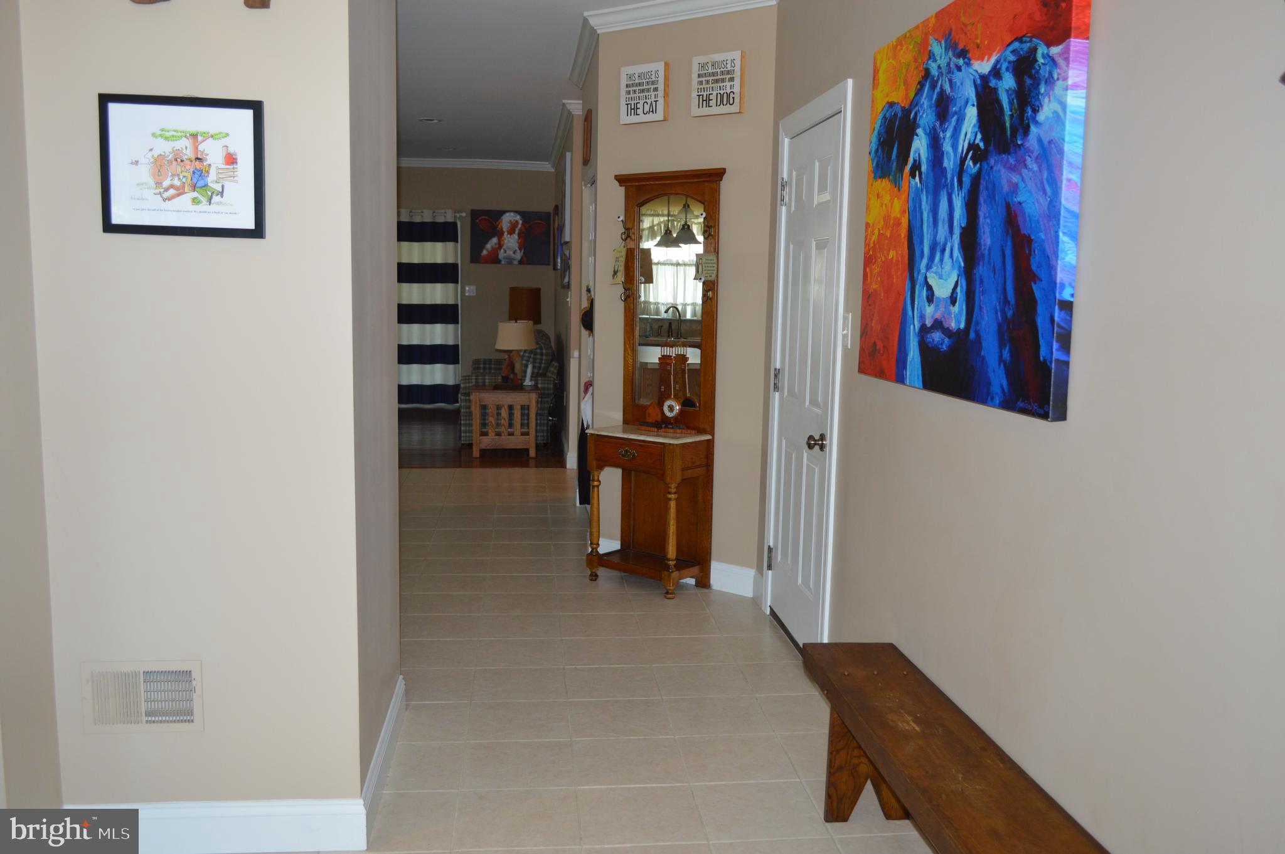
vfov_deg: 43.5
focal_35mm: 30
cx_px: 642
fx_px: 1070
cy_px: 427
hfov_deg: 62.0
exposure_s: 1/60
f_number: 4
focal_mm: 20
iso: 400
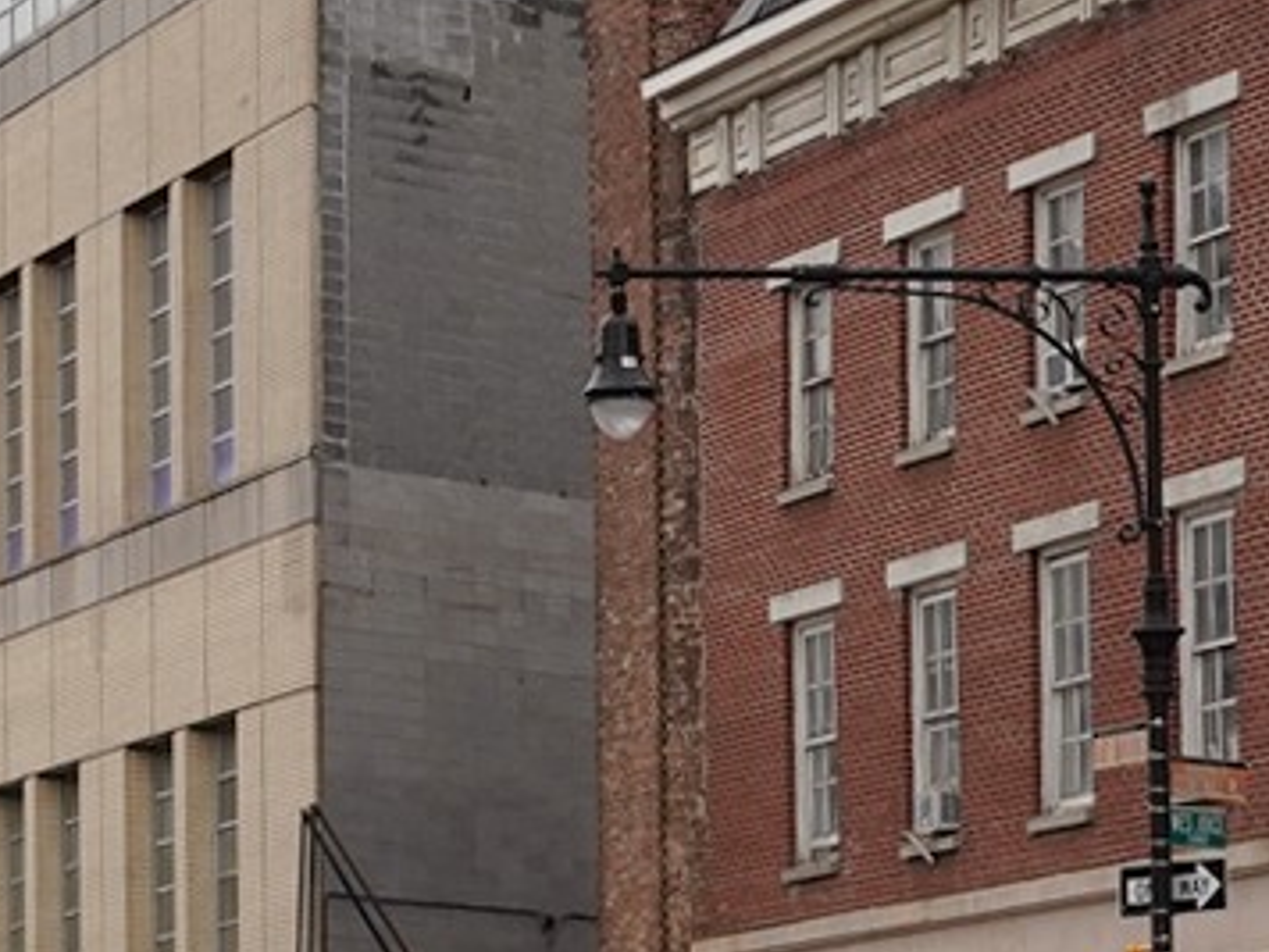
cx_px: -770
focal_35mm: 162
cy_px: 799
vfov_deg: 9.1
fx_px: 5939
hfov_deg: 11.6
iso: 400
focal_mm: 30
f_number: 13
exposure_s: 1/100
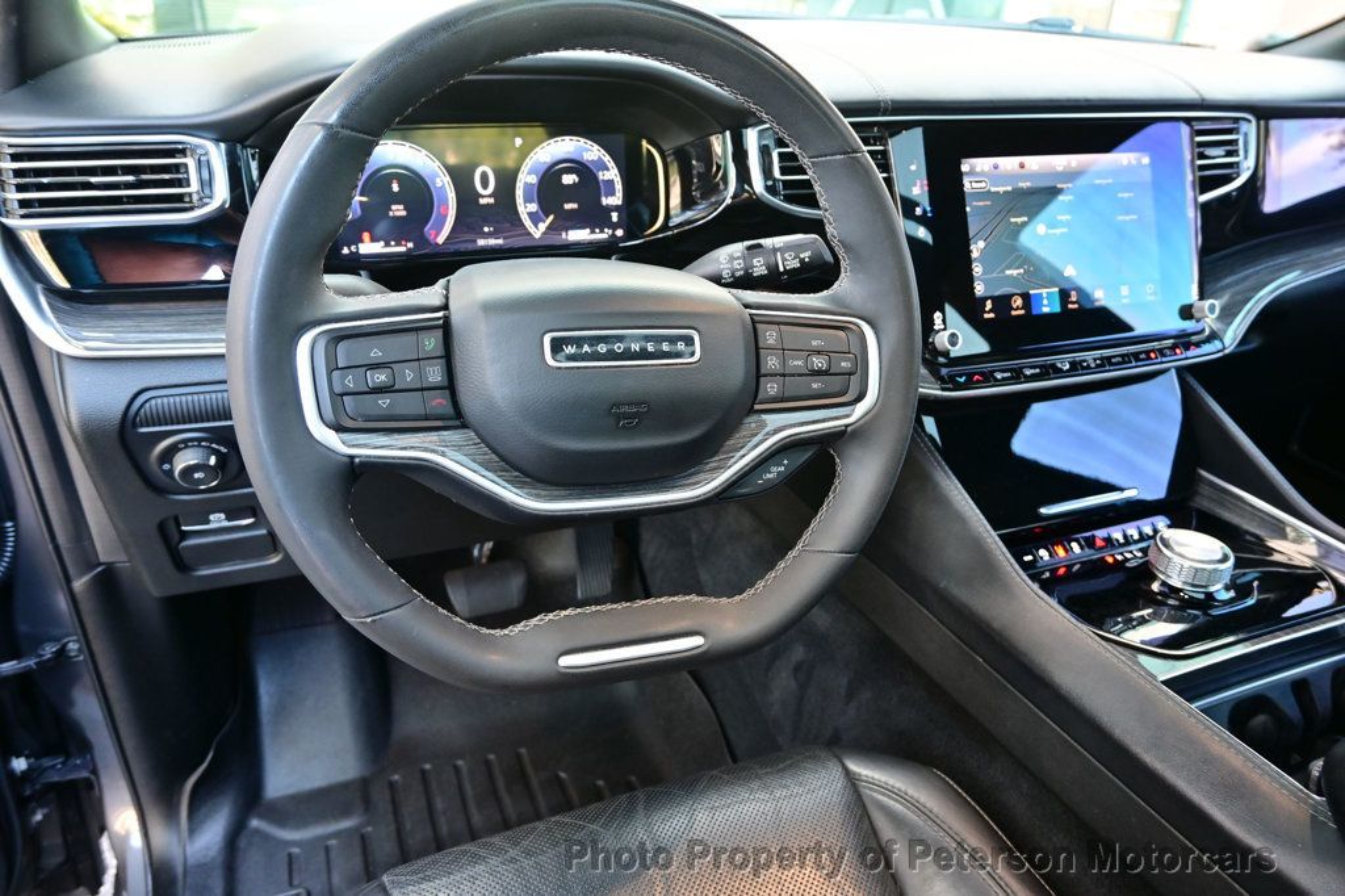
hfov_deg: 73.8
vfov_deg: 53.1
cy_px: 448
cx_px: 672
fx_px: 896
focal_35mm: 24
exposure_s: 1/25
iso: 450
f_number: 3.5
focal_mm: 16
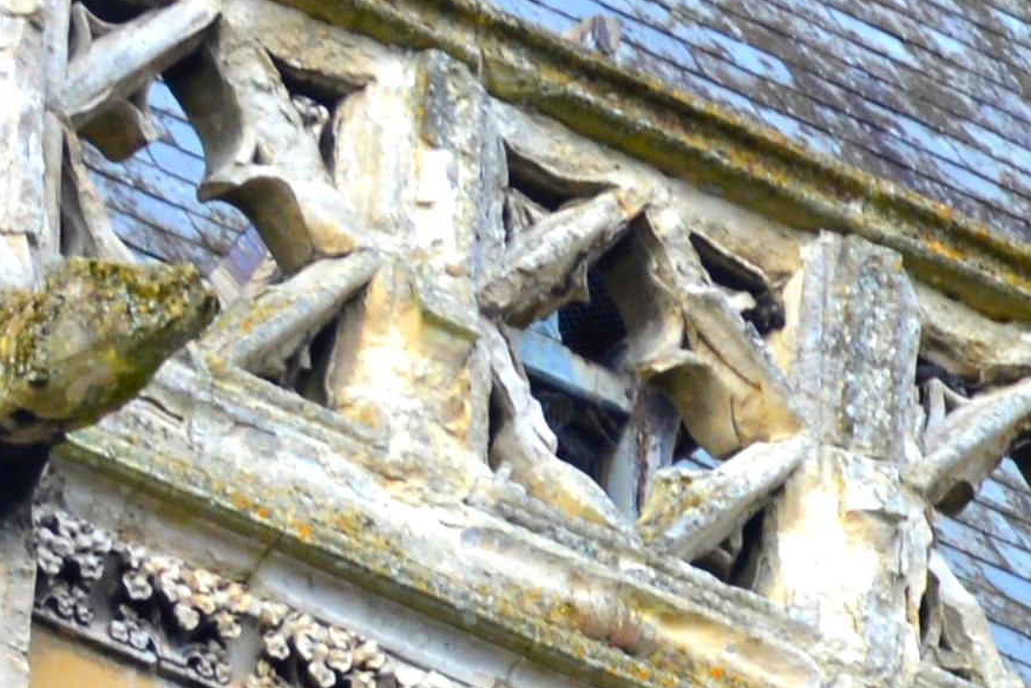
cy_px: 1625
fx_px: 20651
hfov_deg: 2.8
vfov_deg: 1.9
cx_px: 3212
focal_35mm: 721
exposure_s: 1/125
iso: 180
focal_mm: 70
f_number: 8
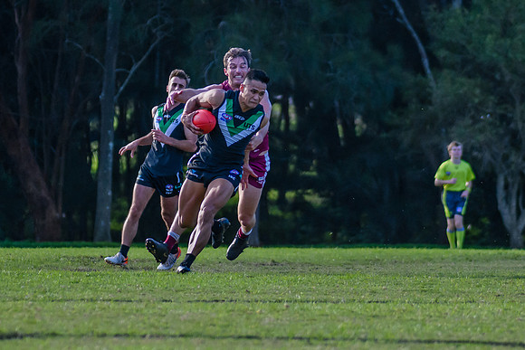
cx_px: 285
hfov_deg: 4.6
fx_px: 6568
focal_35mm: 450
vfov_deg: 3.1
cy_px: 170
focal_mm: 170
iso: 1250
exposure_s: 1/2500
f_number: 4
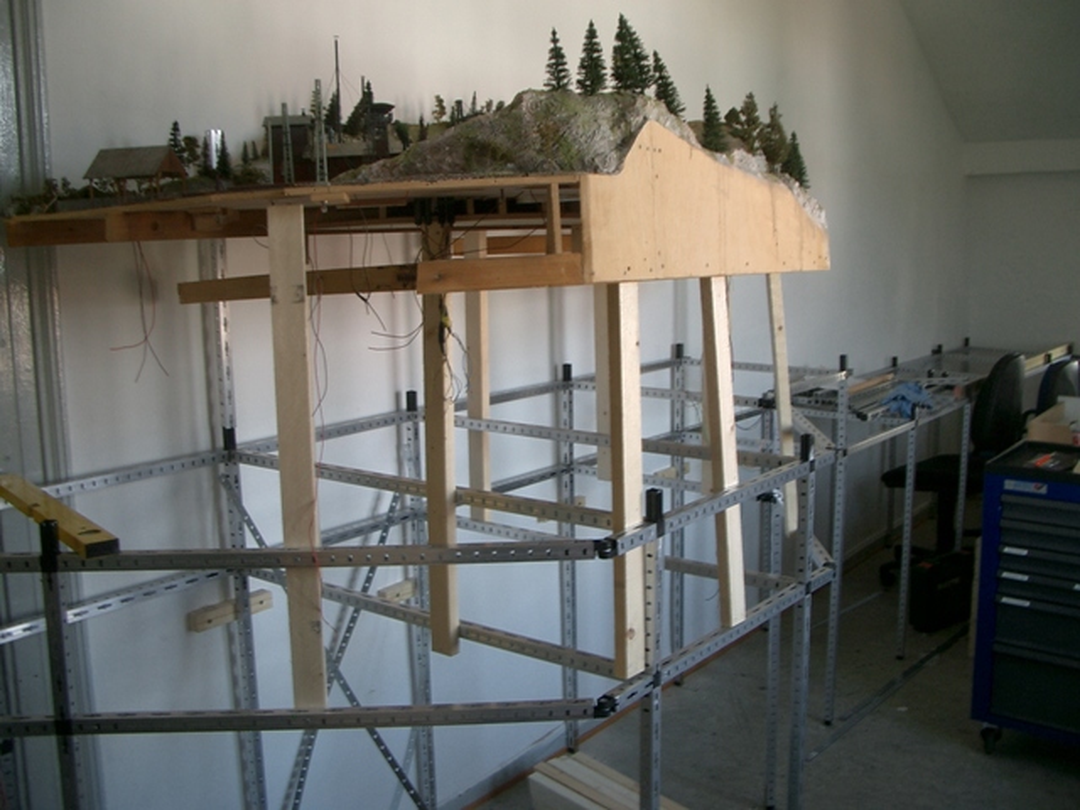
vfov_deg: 40.7
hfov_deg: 52.6
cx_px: 540
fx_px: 1092
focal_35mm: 35
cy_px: 405
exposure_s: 1/20
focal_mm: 5.8
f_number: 2.6
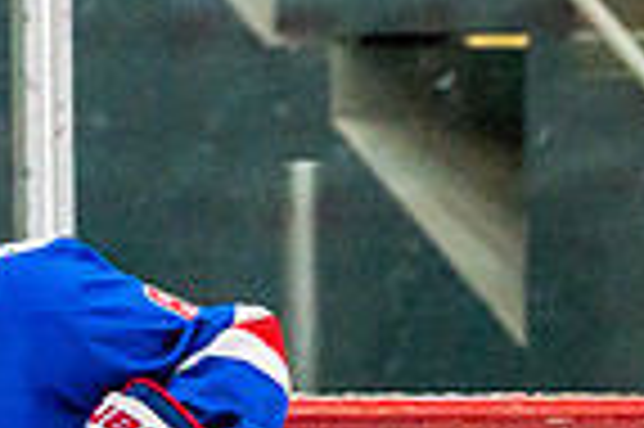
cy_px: 1005
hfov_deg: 1.6
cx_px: 737
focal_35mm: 1269
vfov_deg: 1.1
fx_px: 22675
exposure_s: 1/1250
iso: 3200
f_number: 2.8
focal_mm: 200
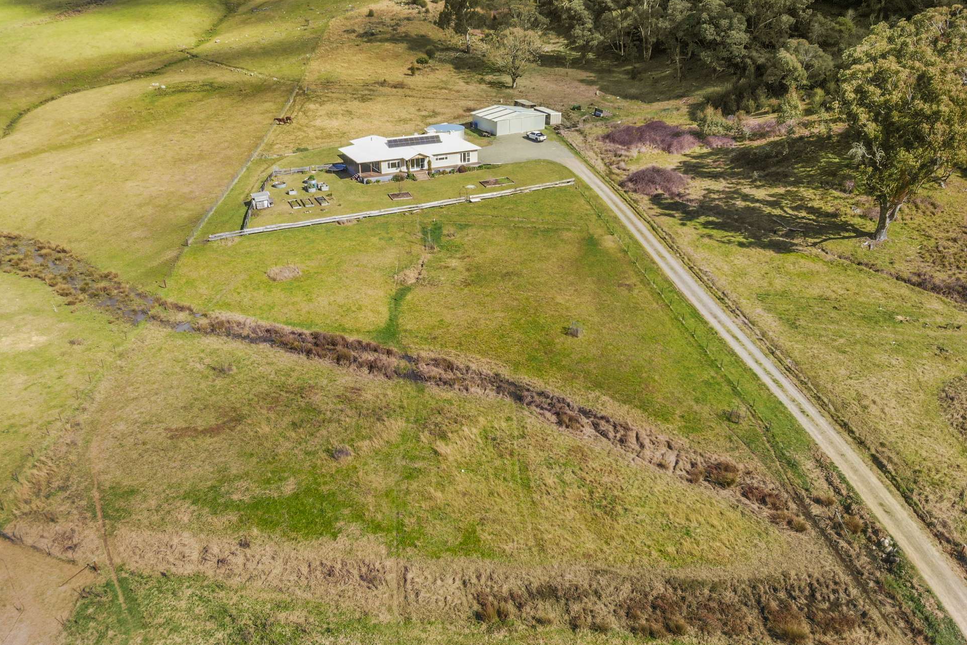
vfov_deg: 51.2
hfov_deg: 71.5
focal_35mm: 25
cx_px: 483
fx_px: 671
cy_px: 295
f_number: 2.8
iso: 100
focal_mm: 4.5
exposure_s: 1/570
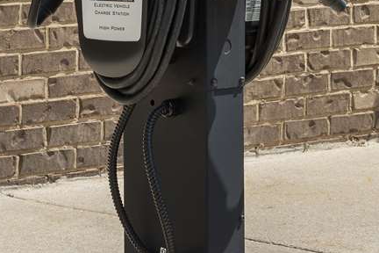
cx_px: 328
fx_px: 2558
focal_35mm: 243
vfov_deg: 5.7
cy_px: 110
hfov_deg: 8.4
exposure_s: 1/50
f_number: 11
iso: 50
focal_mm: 70
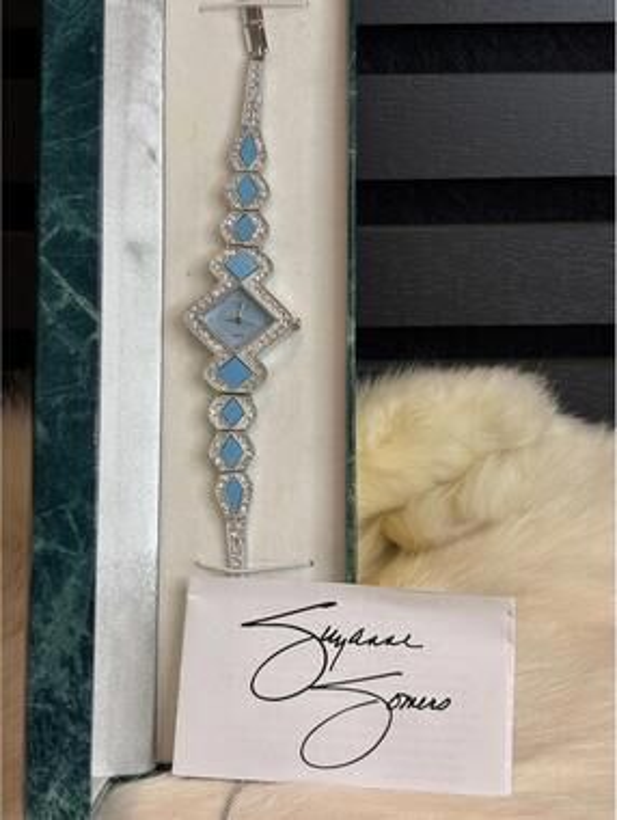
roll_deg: +0.1
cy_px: 410
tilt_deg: -22.0
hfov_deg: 28.1
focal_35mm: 52
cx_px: 308
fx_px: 1233
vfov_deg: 36.8
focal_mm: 5.96
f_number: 1.6
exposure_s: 1/60
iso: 40
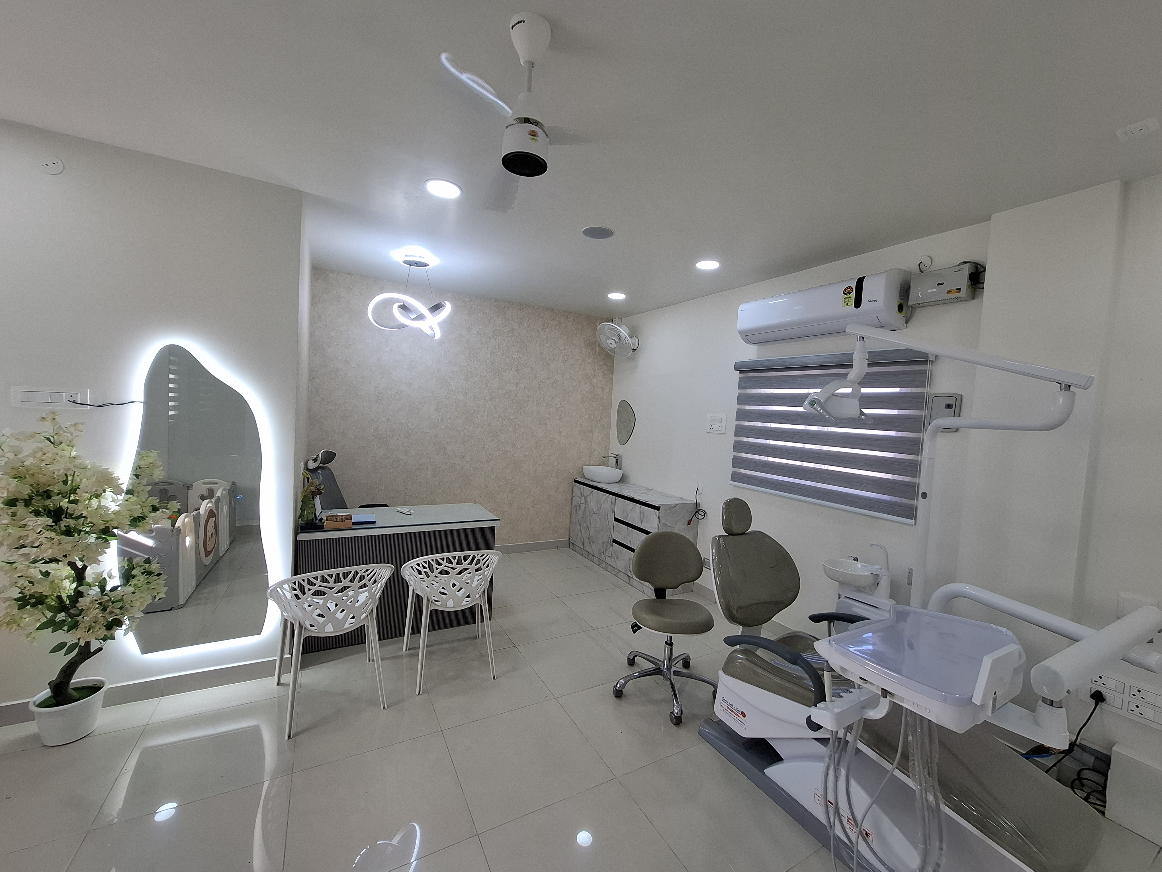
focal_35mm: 13
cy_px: 436
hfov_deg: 106.2
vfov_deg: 89.9
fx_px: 436
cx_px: 581
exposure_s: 1/50
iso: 40
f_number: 2.2
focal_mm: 1.74
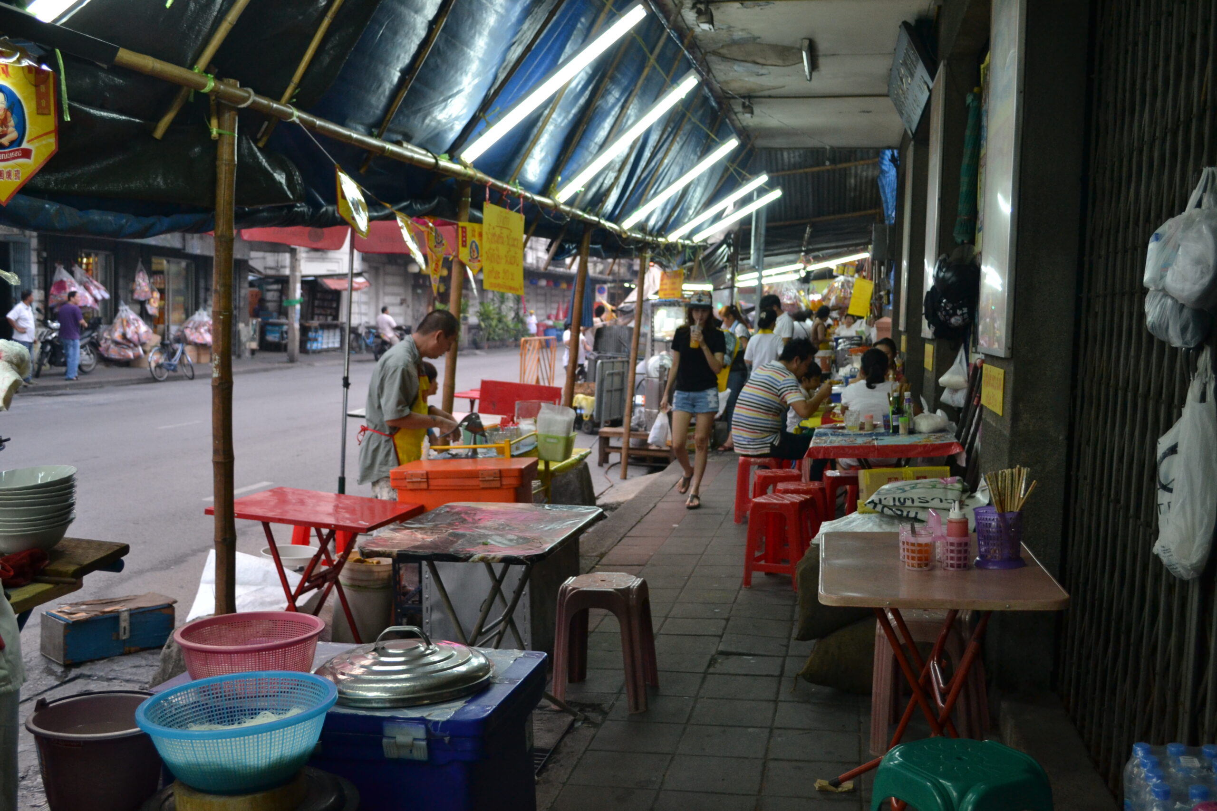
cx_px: 608
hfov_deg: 57.2
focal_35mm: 33
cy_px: 406
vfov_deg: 40.0
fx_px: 1116
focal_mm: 22
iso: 800
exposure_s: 1/60
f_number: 4
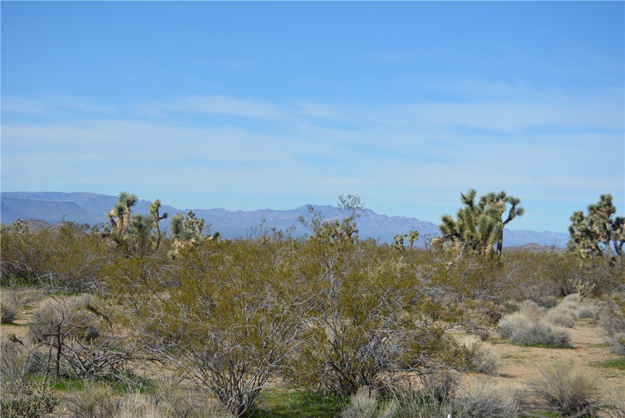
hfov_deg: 24.6
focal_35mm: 82
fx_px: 1433
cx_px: 312
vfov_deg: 16.6
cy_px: 209
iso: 400
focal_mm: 55
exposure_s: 1/2000
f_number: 7.1
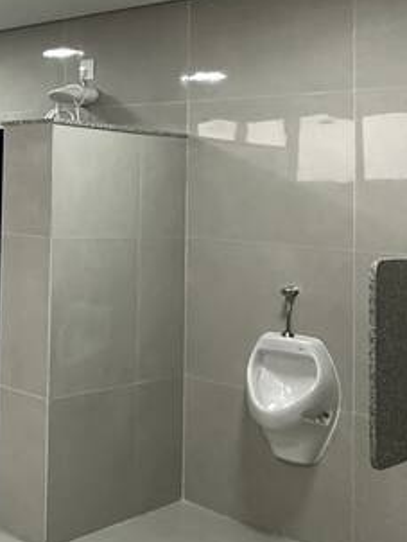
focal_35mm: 50
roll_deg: -3.3
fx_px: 783
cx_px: -294
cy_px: 145
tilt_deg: +2.0
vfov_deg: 37.4
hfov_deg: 21.3
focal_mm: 2.22
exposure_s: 1/60
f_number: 2.2
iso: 320
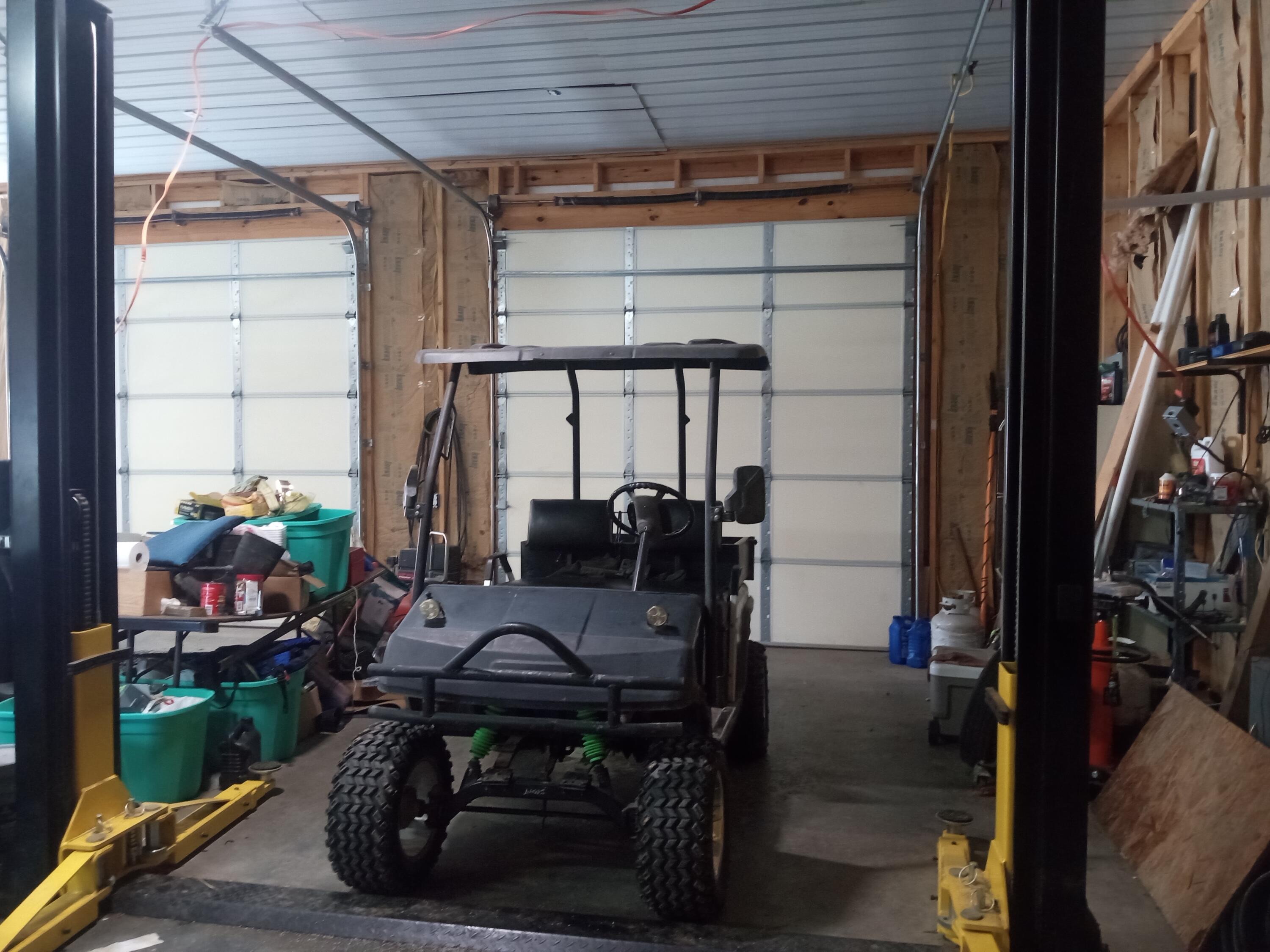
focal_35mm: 28
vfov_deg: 49.7
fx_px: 1027
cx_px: 635
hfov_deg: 63.4
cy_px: 476
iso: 750
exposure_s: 1/30
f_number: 2.2
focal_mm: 3.71
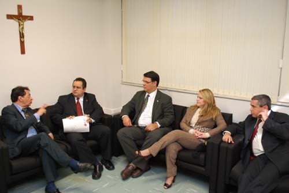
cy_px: 96
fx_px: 241
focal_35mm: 30
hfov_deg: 61.9
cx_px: 144
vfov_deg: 43.7
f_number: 5
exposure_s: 1/40
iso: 800
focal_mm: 20
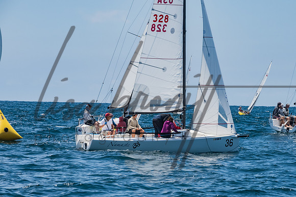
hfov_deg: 9.8
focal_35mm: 210
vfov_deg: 6.5
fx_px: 1726
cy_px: 98
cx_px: 148
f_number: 14
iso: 640
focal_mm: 140
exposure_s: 1/1000
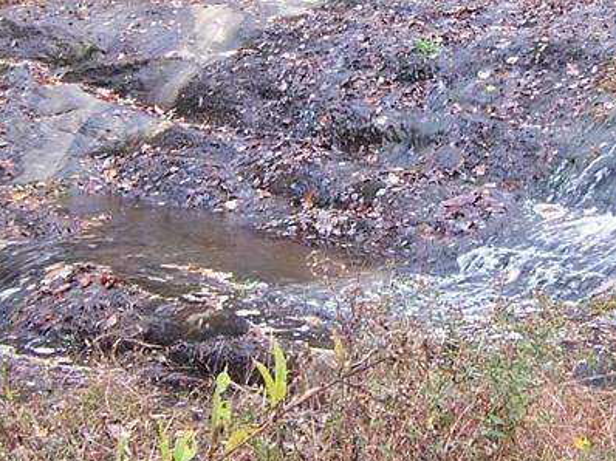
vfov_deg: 17.0
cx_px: 410
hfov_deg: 22.9
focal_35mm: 85
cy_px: -2
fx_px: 1512
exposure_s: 1/60
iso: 80
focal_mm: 5.5
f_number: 3.4
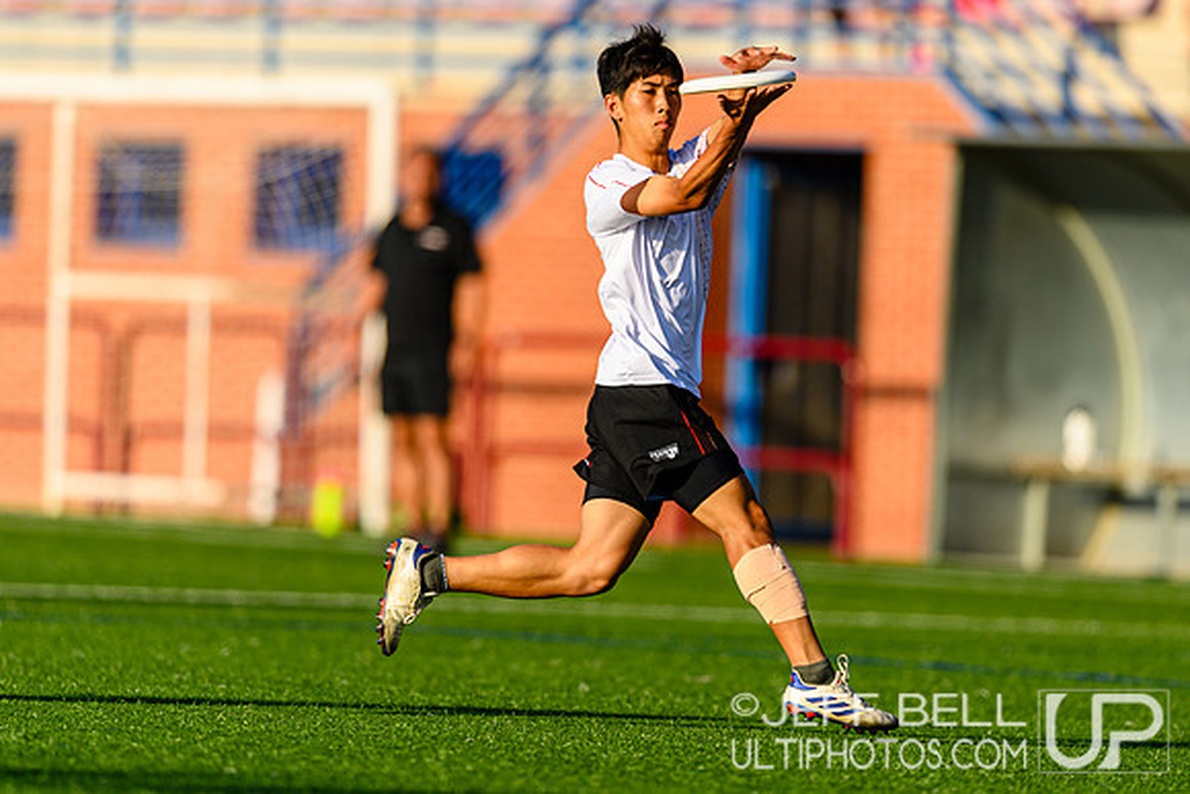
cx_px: 610
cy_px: 350
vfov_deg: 2.5
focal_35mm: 553
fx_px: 18276
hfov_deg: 3.7
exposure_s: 1/1600
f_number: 3.2
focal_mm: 400
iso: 100
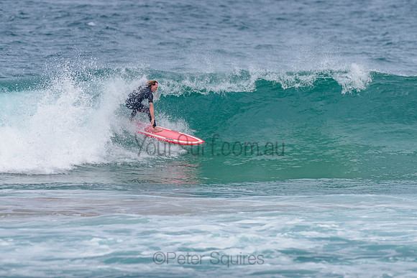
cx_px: 213
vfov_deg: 2.2
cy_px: 124
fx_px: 7099
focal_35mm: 613
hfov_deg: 3.4
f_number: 5.6
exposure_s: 1/2000
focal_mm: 500
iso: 125
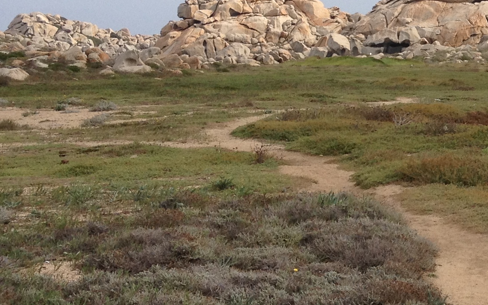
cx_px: 615
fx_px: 1423
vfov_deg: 12.2
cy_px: 44
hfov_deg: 18.3
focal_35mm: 107
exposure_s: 1/1783
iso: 64
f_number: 2.4
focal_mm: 4.28
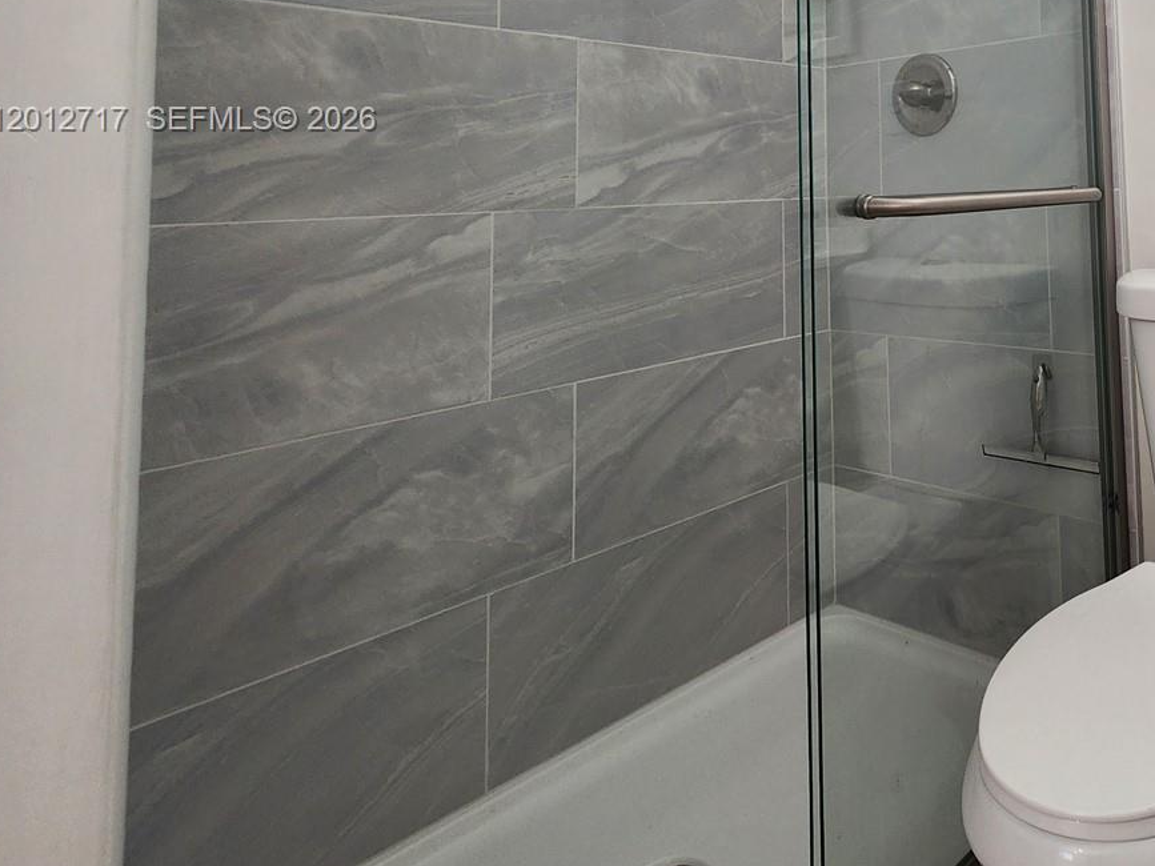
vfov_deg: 51.5
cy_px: 121
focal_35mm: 24
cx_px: 1027
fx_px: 801
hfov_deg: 61.1
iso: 160
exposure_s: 1/60
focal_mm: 2.2
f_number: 2.2
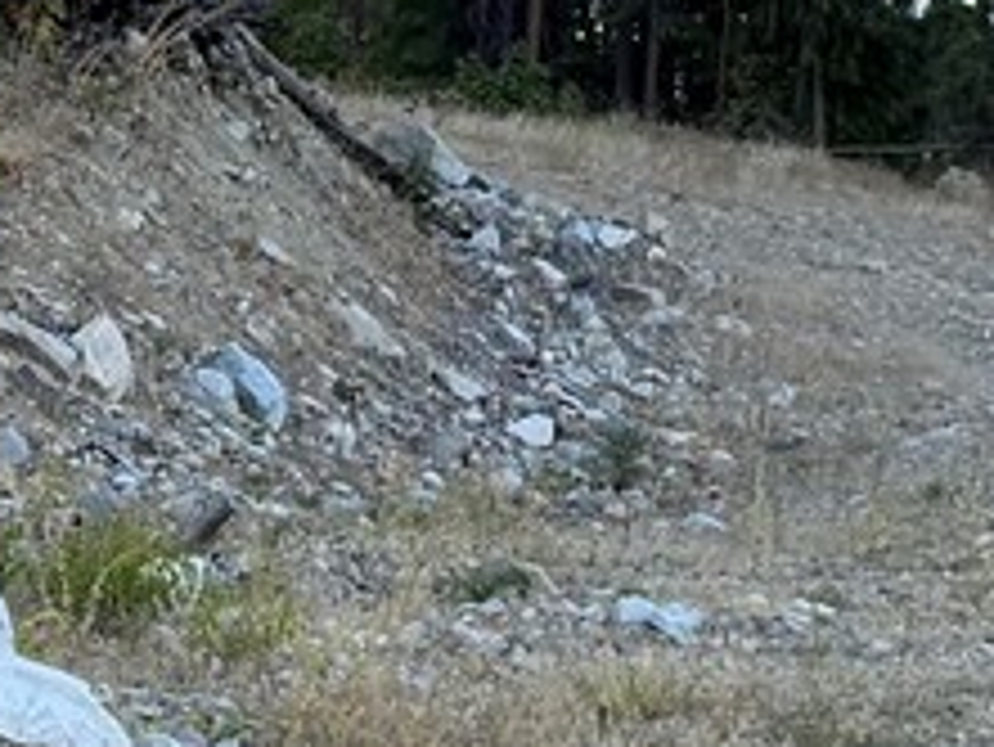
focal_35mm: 174
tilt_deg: +3.9
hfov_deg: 11.3
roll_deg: -0.6
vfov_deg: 8.5
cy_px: 418
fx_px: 4999
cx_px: 292
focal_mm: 6.76
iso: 100
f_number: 1.78
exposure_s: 1/1018
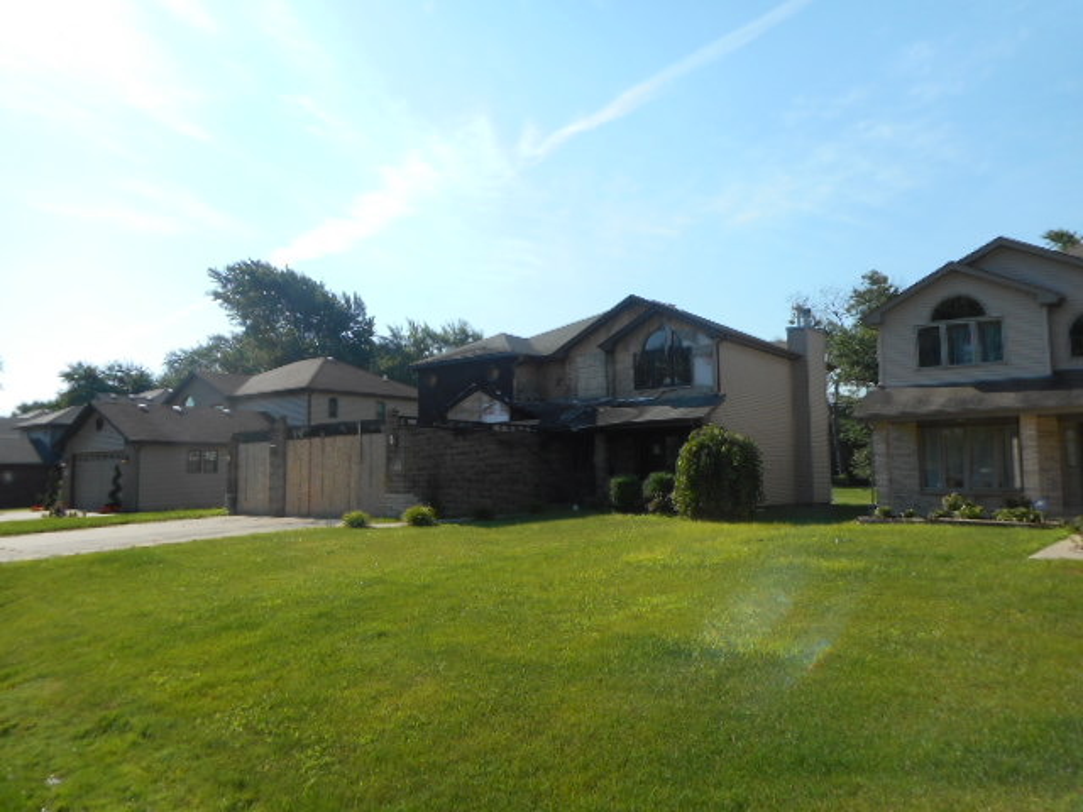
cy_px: 406
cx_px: 542
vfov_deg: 54.9
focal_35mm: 25
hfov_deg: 69.4
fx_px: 782
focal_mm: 4.5
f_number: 3.7
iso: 80
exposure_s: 1/640
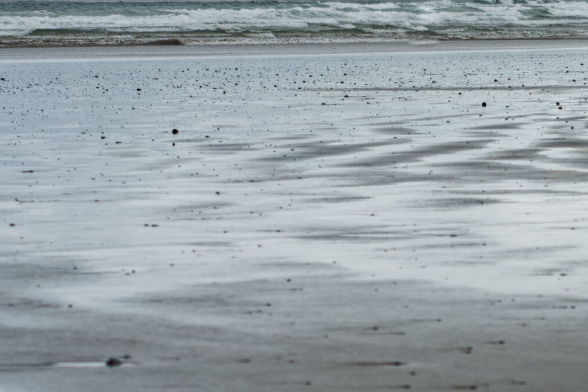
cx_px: 686
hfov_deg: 7.7
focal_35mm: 267
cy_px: 75
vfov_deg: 5.1
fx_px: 4360
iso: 360
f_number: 8
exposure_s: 1/1000
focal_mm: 70
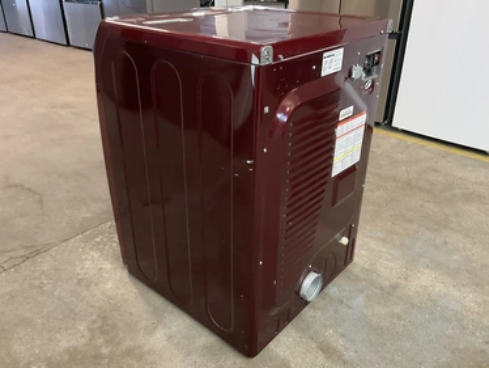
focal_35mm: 31
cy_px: 177
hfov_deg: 58.3
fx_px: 438
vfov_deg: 45.5
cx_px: 247
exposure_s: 1/30
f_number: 1.8
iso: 320
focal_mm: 3
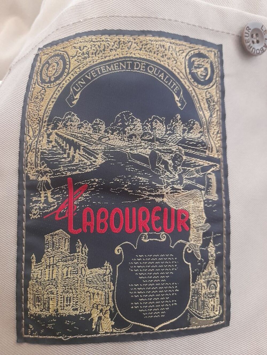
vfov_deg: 69.4
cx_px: 134
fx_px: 257
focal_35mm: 25
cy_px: 178
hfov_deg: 54.9
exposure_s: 1/50
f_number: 2
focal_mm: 4.6
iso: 320
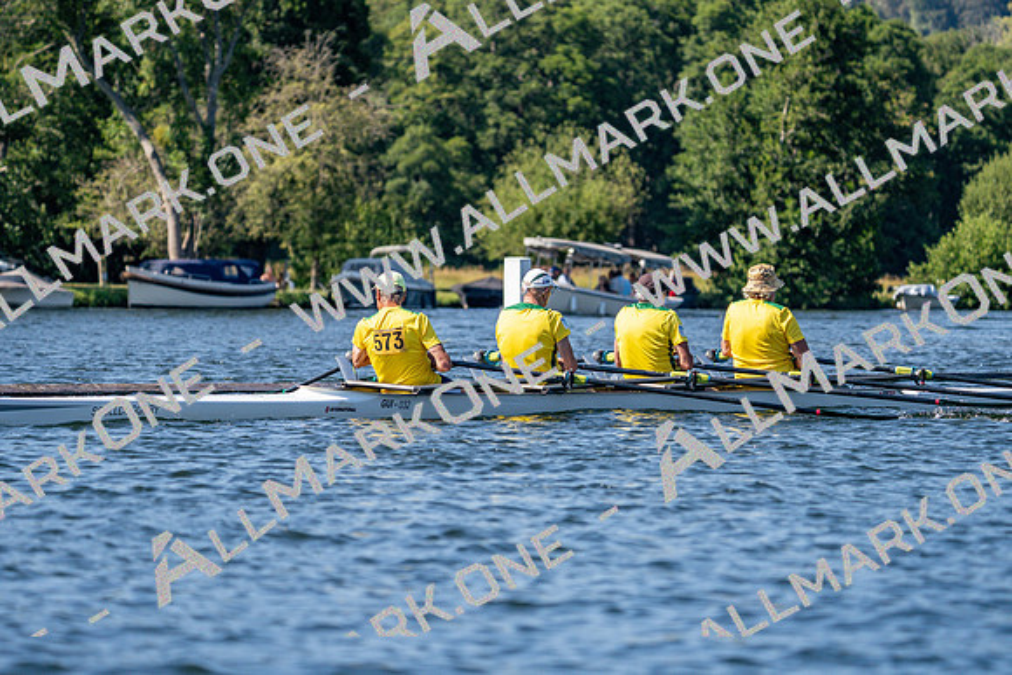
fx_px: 6017
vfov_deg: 6.4
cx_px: 506
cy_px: 338
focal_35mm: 214
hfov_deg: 9.6
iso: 250
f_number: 5.6
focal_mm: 214
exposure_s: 1/1600
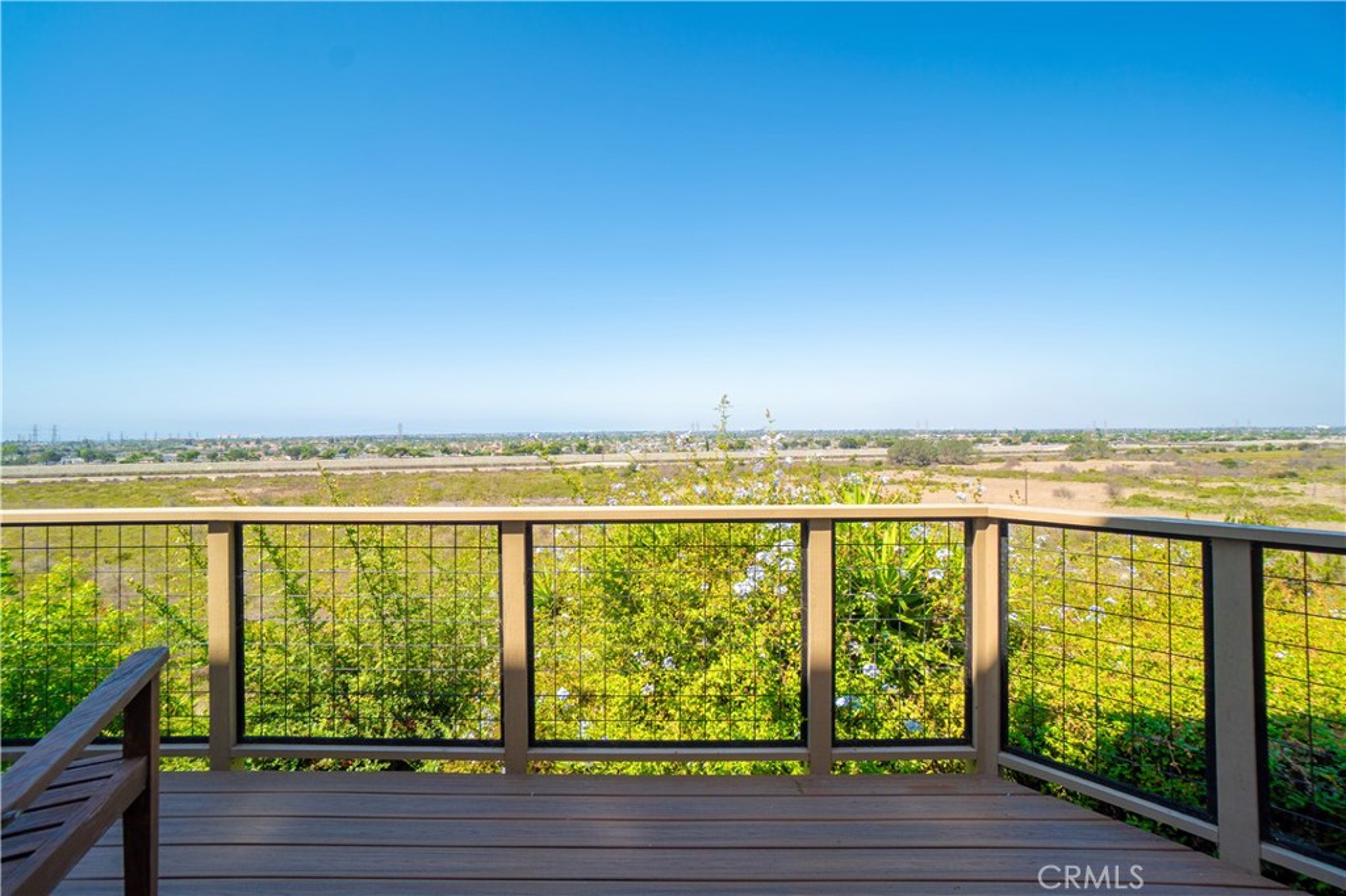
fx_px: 561
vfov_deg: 77.3
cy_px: 448
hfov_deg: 100.4
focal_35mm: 15
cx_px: 673
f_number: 7.1
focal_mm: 10
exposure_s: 1/200
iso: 100
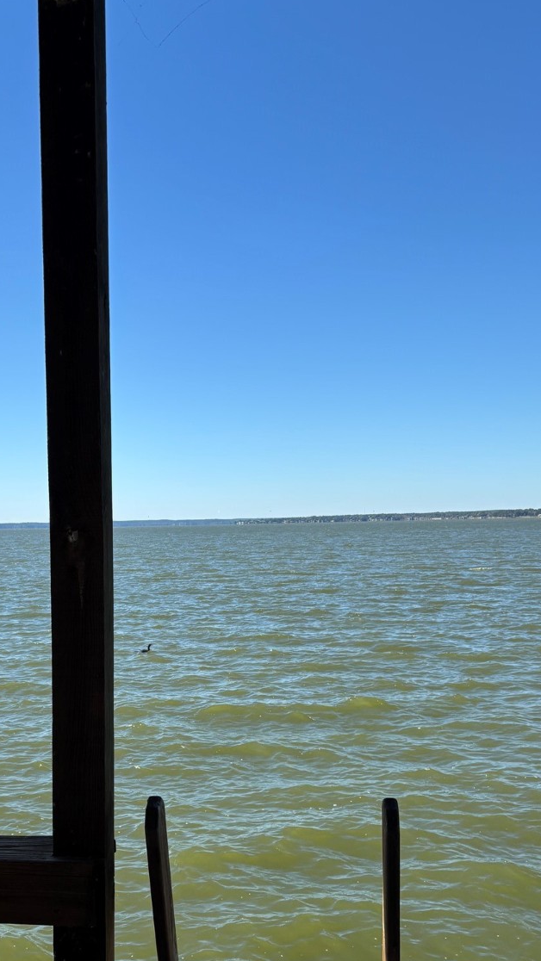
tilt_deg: -2.3
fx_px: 994
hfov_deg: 30.1
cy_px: 597
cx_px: 154
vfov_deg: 51.1
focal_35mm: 39
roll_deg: +0.3
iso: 50
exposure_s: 1/3106
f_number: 1.6
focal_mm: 5.96
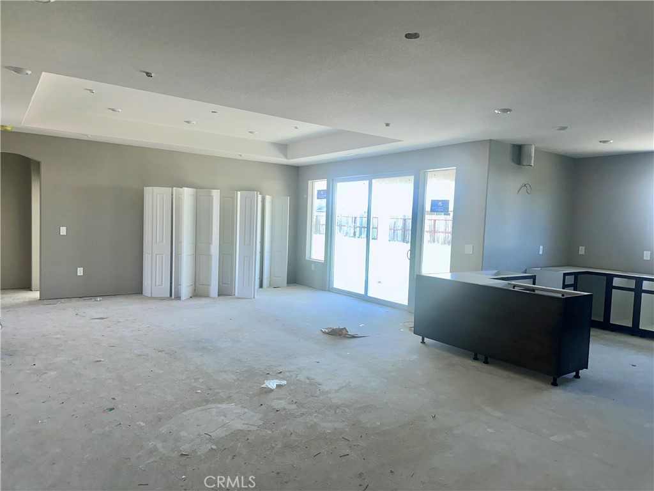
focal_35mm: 24
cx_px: 327
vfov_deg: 56.8
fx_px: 453
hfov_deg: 71.6
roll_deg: -2.1
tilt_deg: -2.9
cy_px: 246
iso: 100
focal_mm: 6.86
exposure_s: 1/165
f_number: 1.78
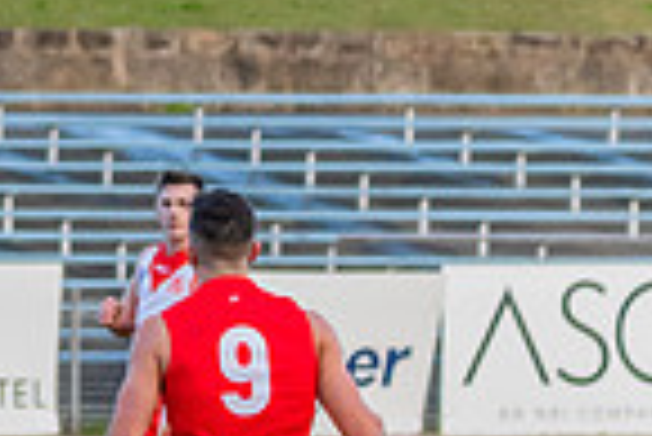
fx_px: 18038
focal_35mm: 995
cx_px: -1046
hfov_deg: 2.1
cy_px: 228
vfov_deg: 1.4
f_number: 5
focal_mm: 150
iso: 1400
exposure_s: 1/1600
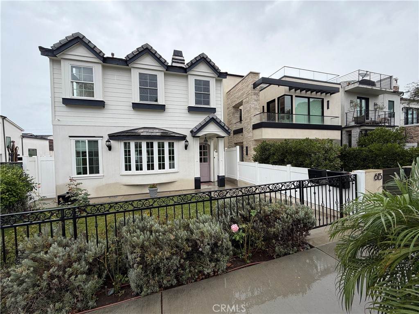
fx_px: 169
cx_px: 210
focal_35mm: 14
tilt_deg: -0.8
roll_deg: +0.8
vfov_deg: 85.7
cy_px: 157
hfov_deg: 102.1
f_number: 2.2
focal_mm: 2.22
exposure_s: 1/502
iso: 50
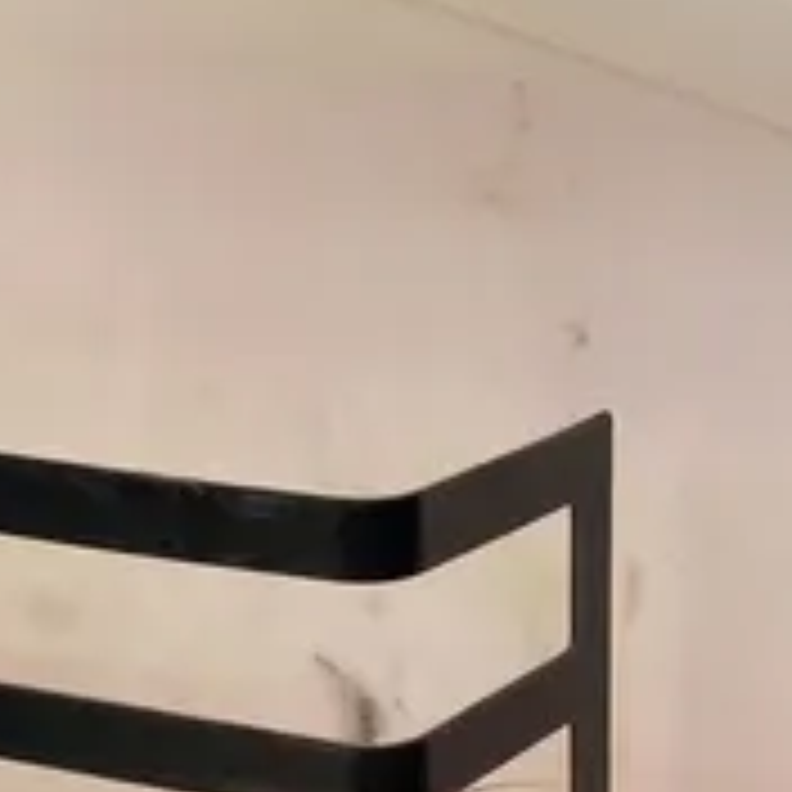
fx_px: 2666
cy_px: 655
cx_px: 752
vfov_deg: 16.7
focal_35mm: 103
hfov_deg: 16.6
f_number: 1.8
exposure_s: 1/121
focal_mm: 3.99
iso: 25
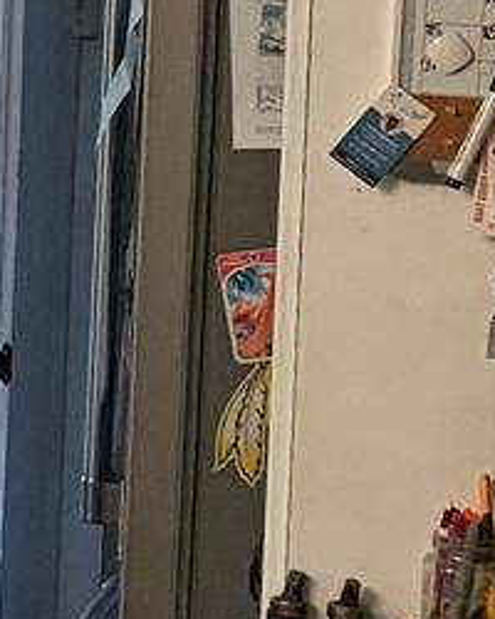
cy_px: 35
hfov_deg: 6.5
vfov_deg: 9.2
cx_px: -1198
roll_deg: -0.8
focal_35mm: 208
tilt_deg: -3.8
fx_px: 3809
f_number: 1.6
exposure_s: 1/60
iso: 400
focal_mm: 5.96
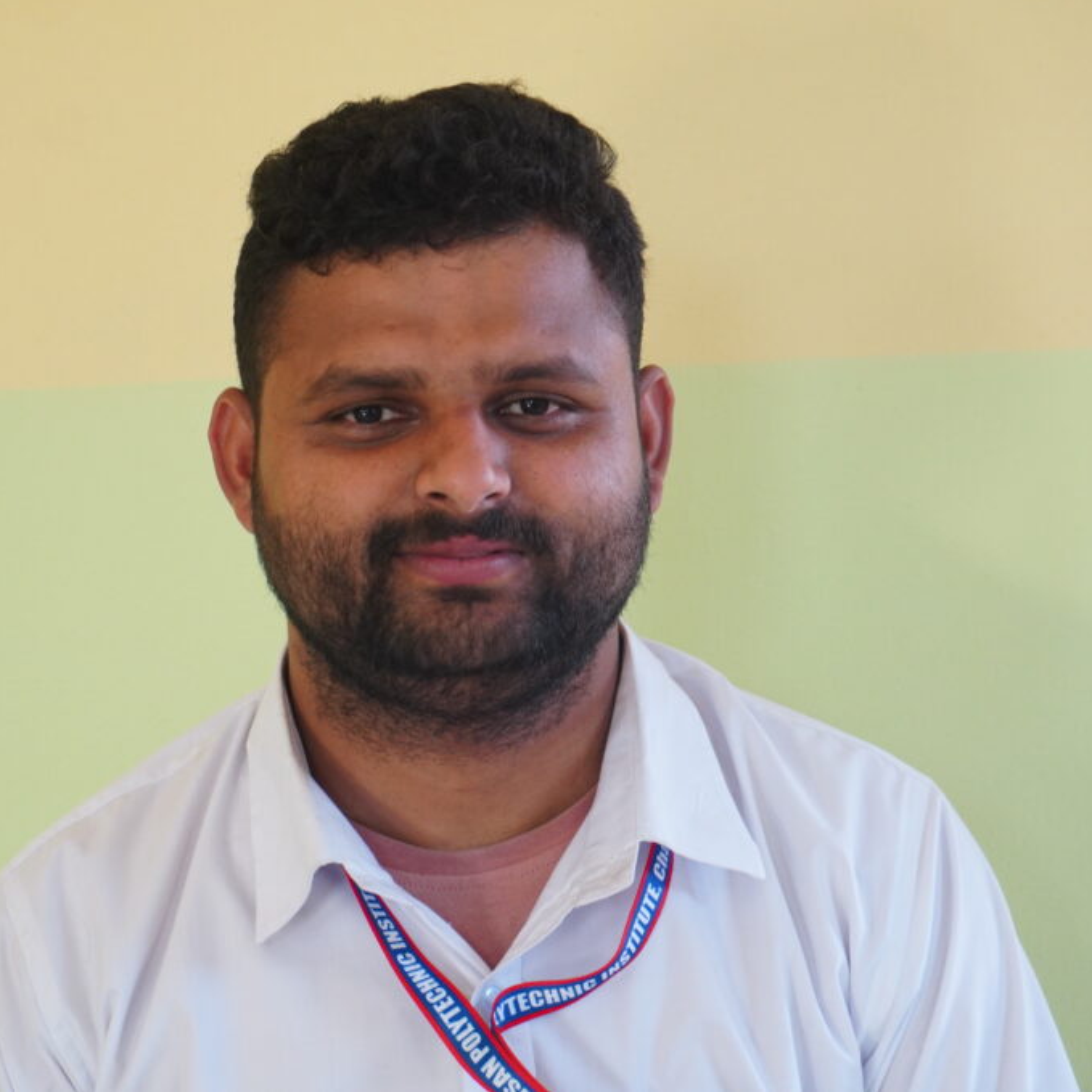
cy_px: 544
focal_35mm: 83
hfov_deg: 21.0
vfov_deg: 21.0
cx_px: 457
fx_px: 2949
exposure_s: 1/60
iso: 1000
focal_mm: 43
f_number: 5.6
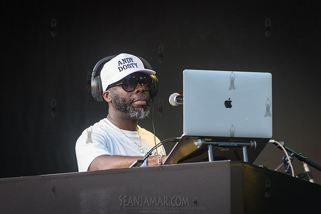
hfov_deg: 6.4
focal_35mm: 320
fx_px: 2854
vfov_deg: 4.3
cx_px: 159
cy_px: 91
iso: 500
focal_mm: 200
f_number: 4.5
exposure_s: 1/250
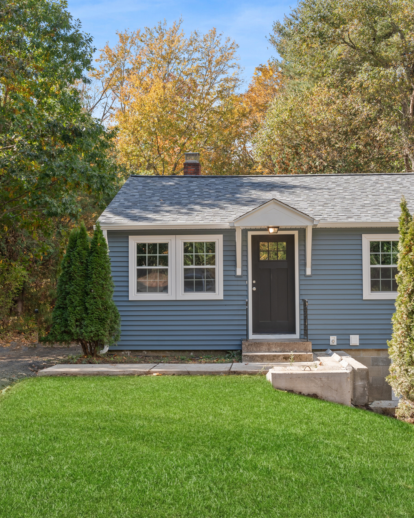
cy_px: 264
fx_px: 716
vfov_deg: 39.8
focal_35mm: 47
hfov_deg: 32.2
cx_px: 234
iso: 400
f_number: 8
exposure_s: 1/60
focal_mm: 32.5
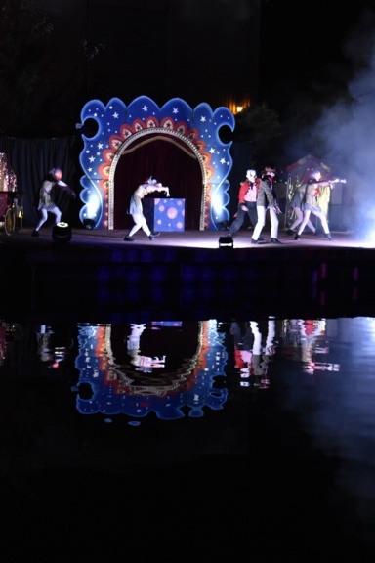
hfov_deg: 16.6
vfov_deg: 24.6
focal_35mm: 82
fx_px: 1289
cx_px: 188
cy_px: 282
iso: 3200
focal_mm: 55
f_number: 5.6
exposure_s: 1/40
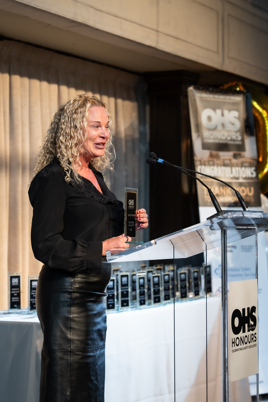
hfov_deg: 12.9
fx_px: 1188
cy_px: 200
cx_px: 87
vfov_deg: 19.2
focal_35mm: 106
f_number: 2.8
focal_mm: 70
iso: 1250
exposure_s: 1/200
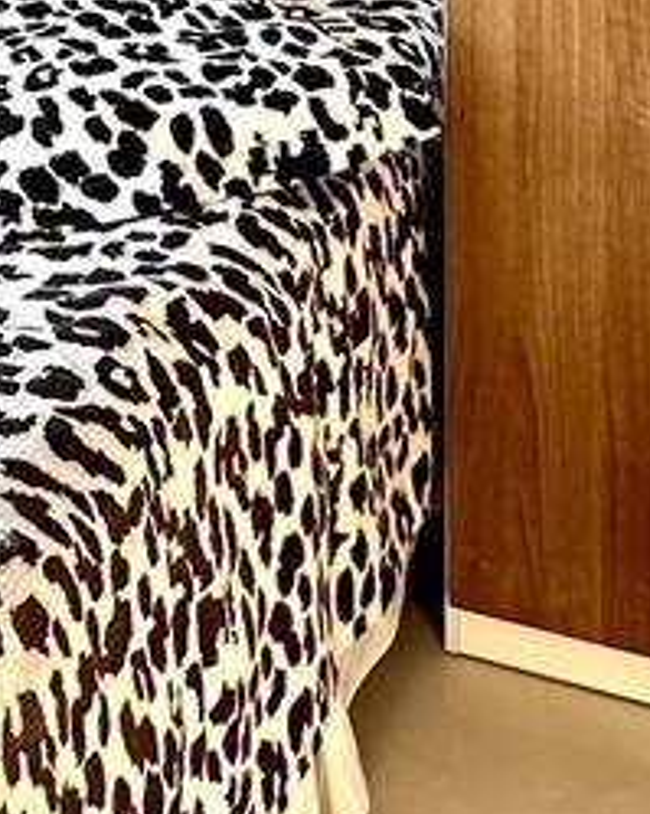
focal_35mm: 79
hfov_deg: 19.3
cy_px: -539
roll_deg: +0.8
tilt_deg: -4.5
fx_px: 1901
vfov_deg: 19.6
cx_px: 154
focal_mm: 2.22
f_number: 2.2
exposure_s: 1/99
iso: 160
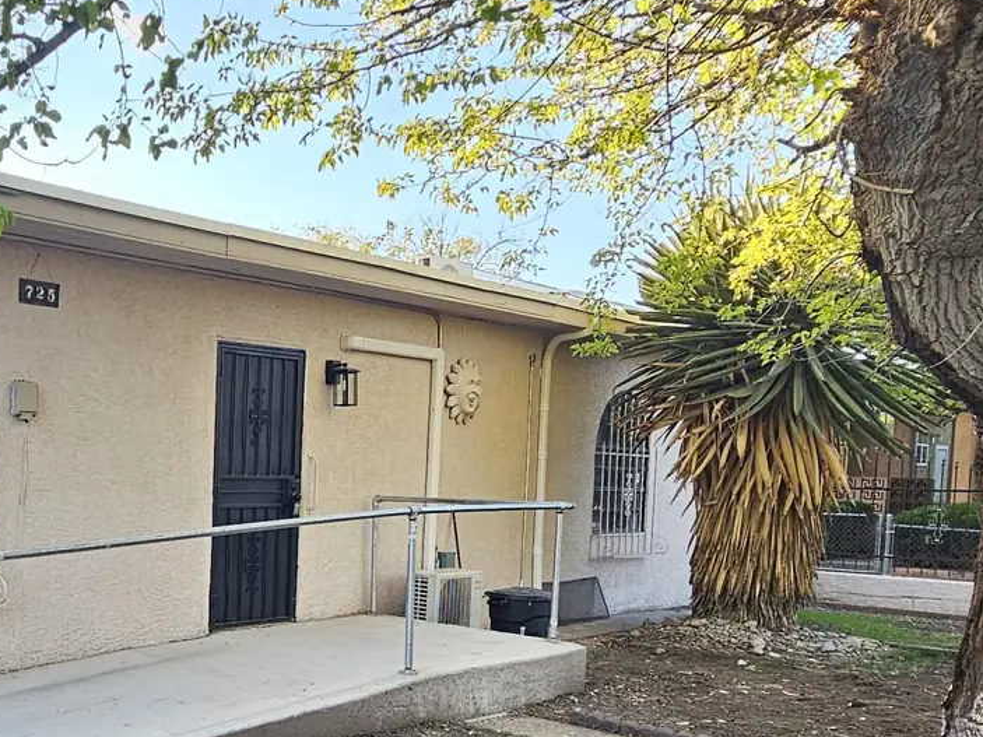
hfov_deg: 45.0
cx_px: 80
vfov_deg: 37.9
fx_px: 1051
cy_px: 536
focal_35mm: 37
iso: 50
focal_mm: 2.2
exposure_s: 1/60
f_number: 2.2
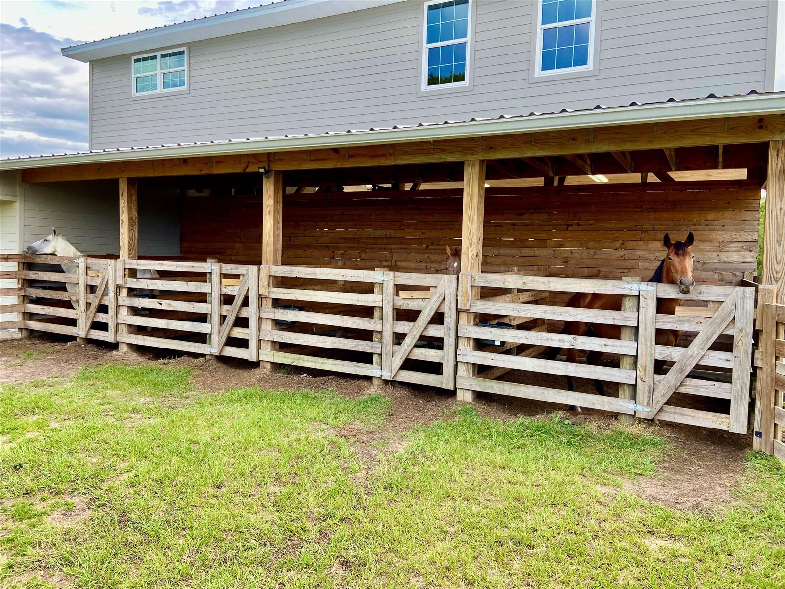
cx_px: 392
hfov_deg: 67.3
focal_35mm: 26
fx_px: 590
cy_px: 294
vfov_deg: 53.1
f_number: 1.8
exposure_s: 1/381
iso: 32
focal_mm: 4.25
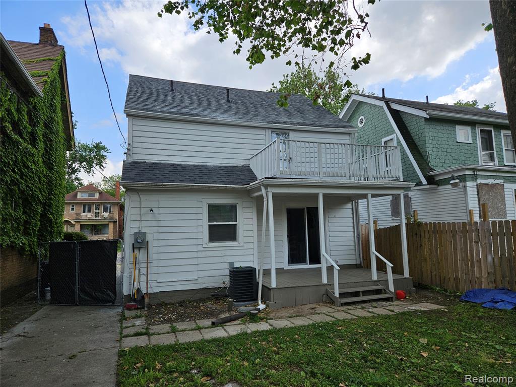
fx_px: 343
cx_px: 258
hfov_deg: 73.9
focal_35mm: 23
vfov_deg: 58.9
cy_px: 194
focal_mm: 5.4
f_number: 1.8
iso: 25
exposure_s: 1/1099
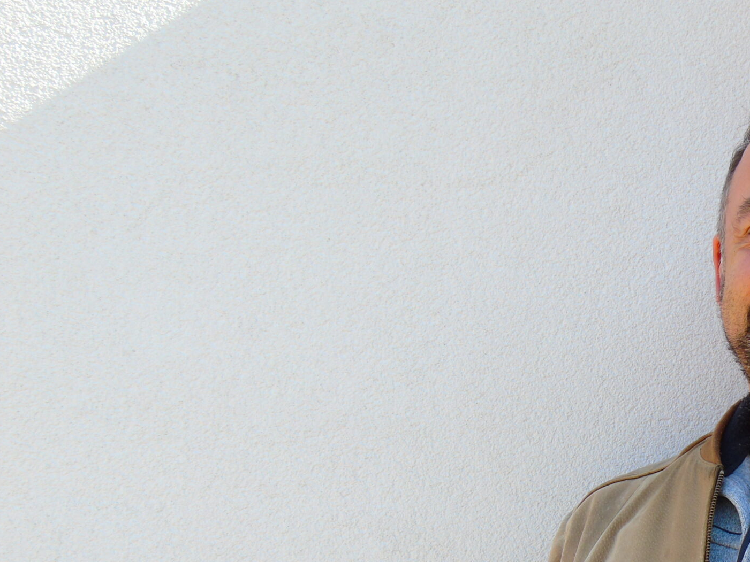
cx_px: 679
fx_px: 1148
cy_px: 438
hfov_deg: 34.1
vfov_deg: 27.1
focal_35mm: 53
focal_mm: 5.2
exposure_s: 1/160
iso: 80
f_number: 3.6
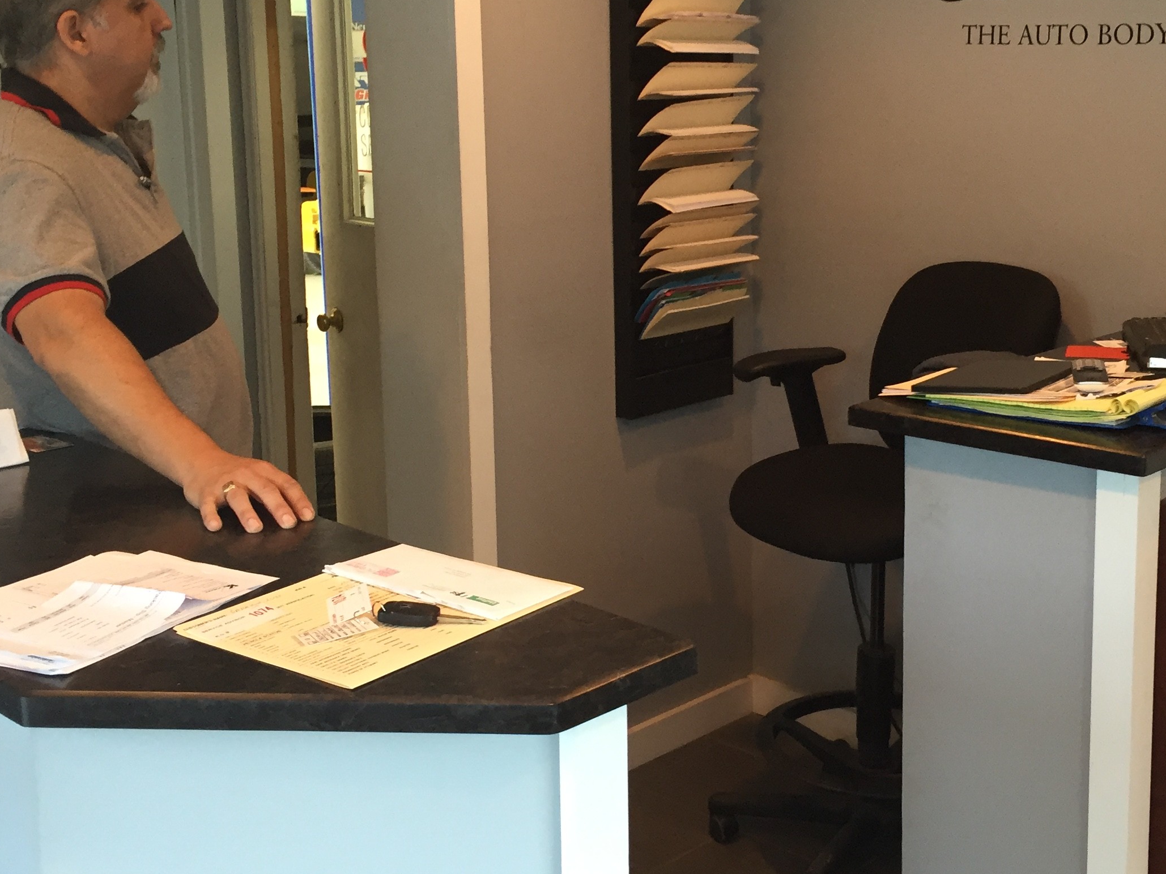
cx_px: 675
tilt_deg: -10.9
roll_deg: +1.9
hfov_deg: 41.1
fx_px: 1549
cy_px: 345
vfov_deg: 31.4
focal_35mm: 46
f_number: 2.2
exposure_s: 1/30
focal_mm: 4.15
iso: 64
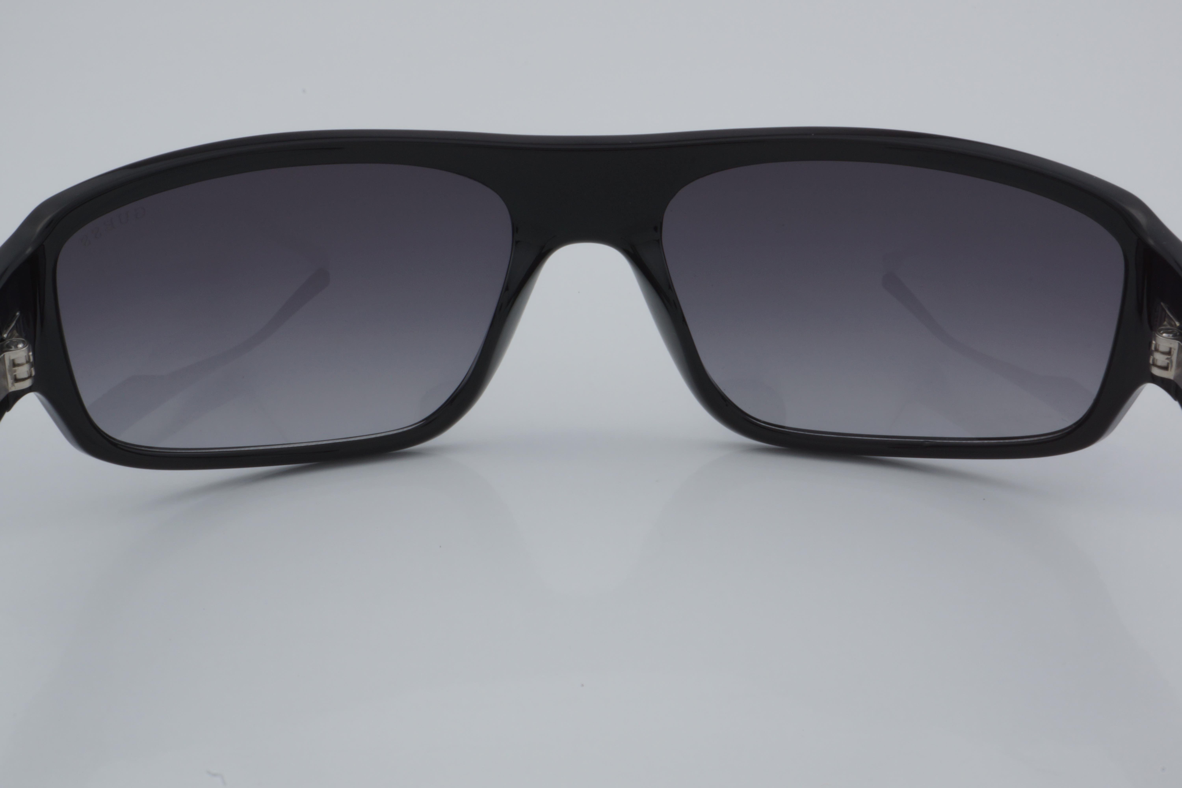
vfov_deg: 22.6
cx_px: 591
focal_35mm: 60
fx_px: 1970
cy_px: 394
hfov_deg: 33.4
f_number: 32
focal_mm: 40
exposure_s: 1/4
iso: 100
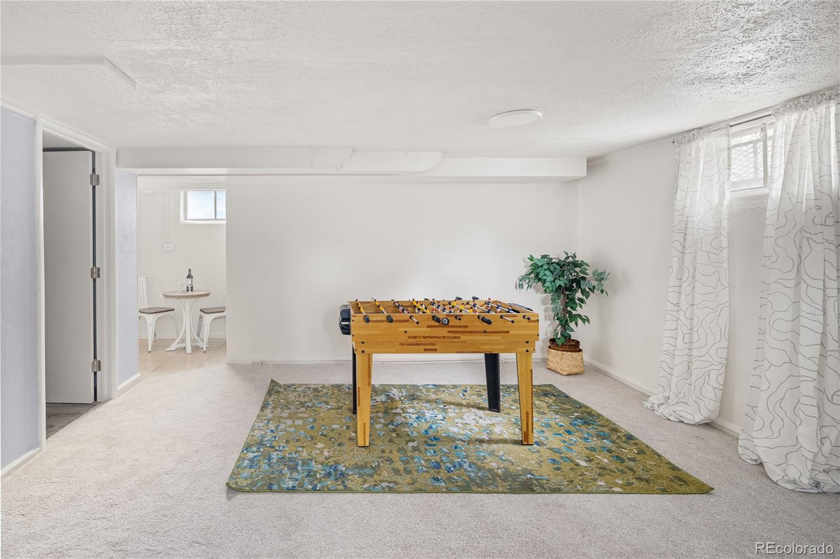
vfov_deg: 70.4
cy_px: 280
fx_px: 397
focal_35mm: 17
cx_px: 420
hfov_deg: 93.3
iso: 400
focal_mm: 17
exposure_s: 1/80
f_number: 8
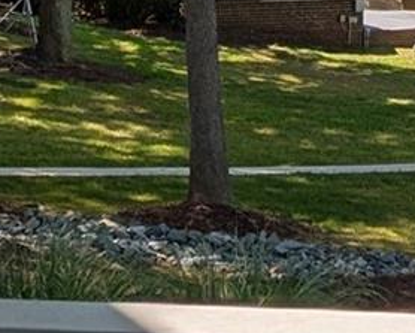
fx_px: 2115
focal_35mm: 172
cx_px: 973
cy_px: -252
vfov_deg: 8.7
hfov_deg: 9.9
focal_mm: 6.9
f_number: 1.68
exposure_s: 1/1052
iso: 17
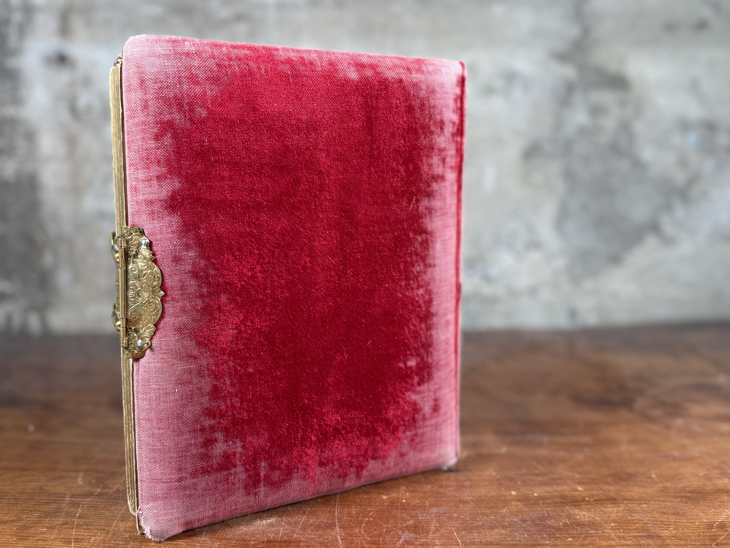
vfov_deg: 56.8
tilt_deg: -5.1
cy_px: 274
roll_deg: +0.6
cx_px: 365
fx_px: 506
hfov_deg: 71.6
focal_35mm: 24
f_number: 1.78
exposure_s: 1/120
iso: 80
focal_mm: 6.76
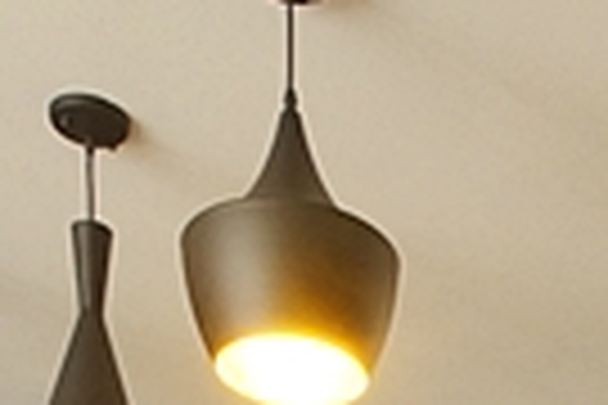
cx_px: 721
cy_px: 1084
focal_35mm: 89
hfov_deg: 21.3
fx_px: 1503
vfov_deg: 11.5
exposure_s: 1/10
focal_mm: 10
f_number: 9
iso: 800
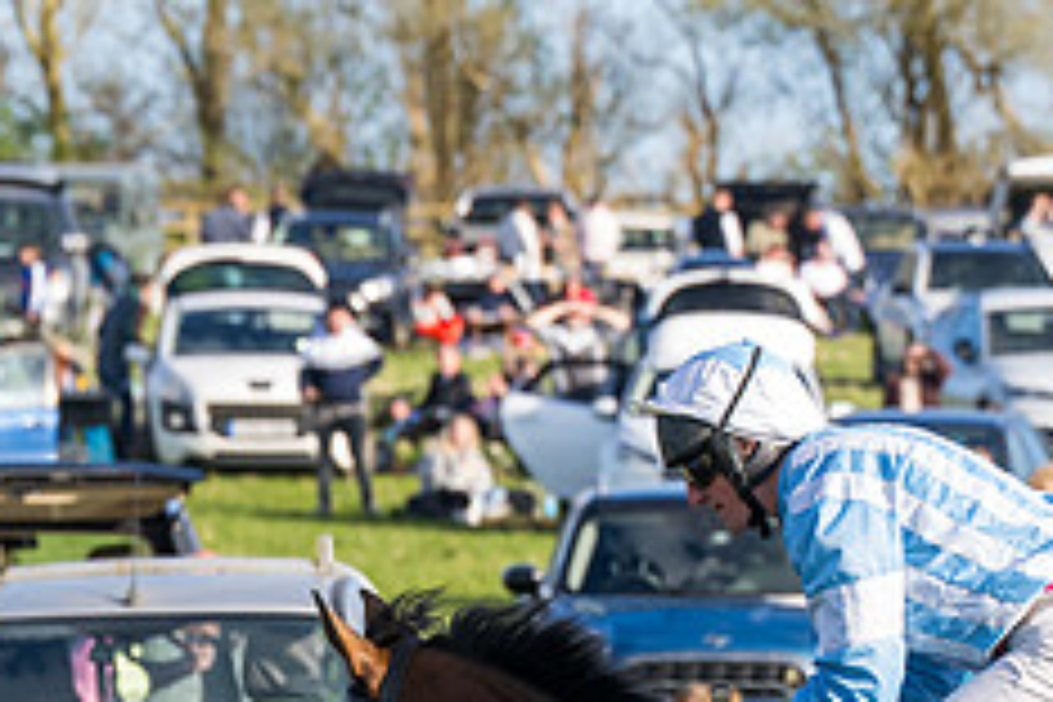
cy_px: 985
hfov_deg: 4.0
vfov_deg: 2.6
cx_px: 803
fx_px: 15209
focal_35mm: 520
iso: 400
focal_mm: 105
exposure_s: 1/1600
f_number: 4
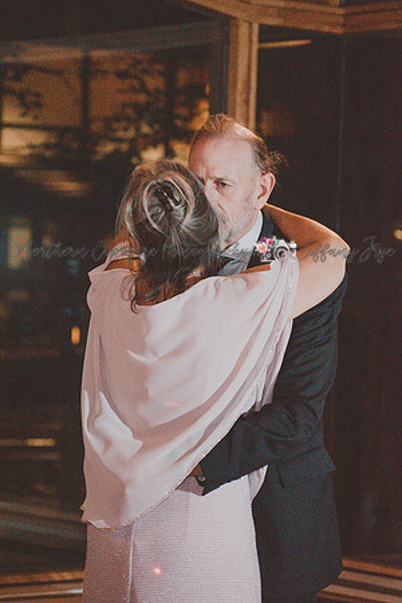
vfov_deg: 13.4
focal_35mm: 153
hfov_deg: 9.0
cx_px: 201
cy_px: 302
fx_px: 2563
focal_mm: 102
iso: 6400
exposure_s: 1/60
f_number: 4.8
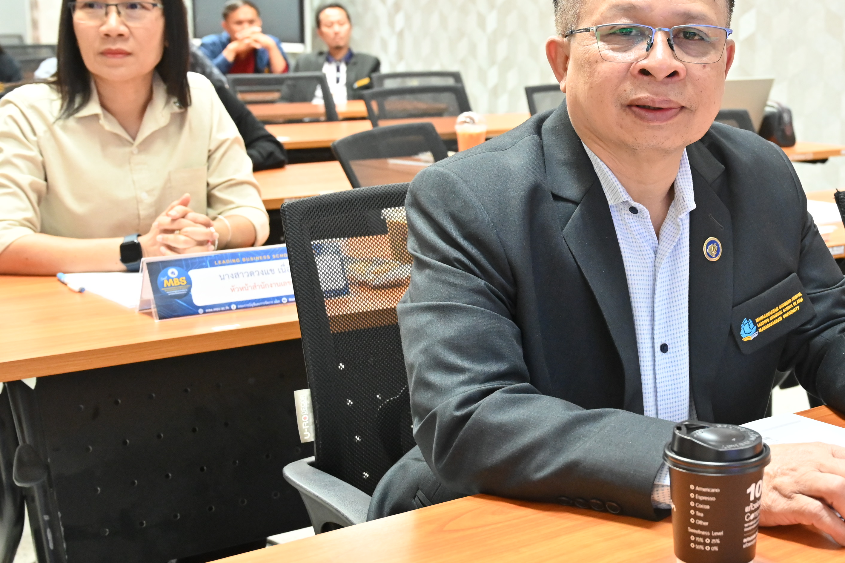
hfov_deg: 34.9
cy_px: 235
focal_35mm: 56
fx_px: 1314
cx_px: 638
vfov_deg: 24.1
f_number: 5.6
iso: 4000
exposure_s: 1/40
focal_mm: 35
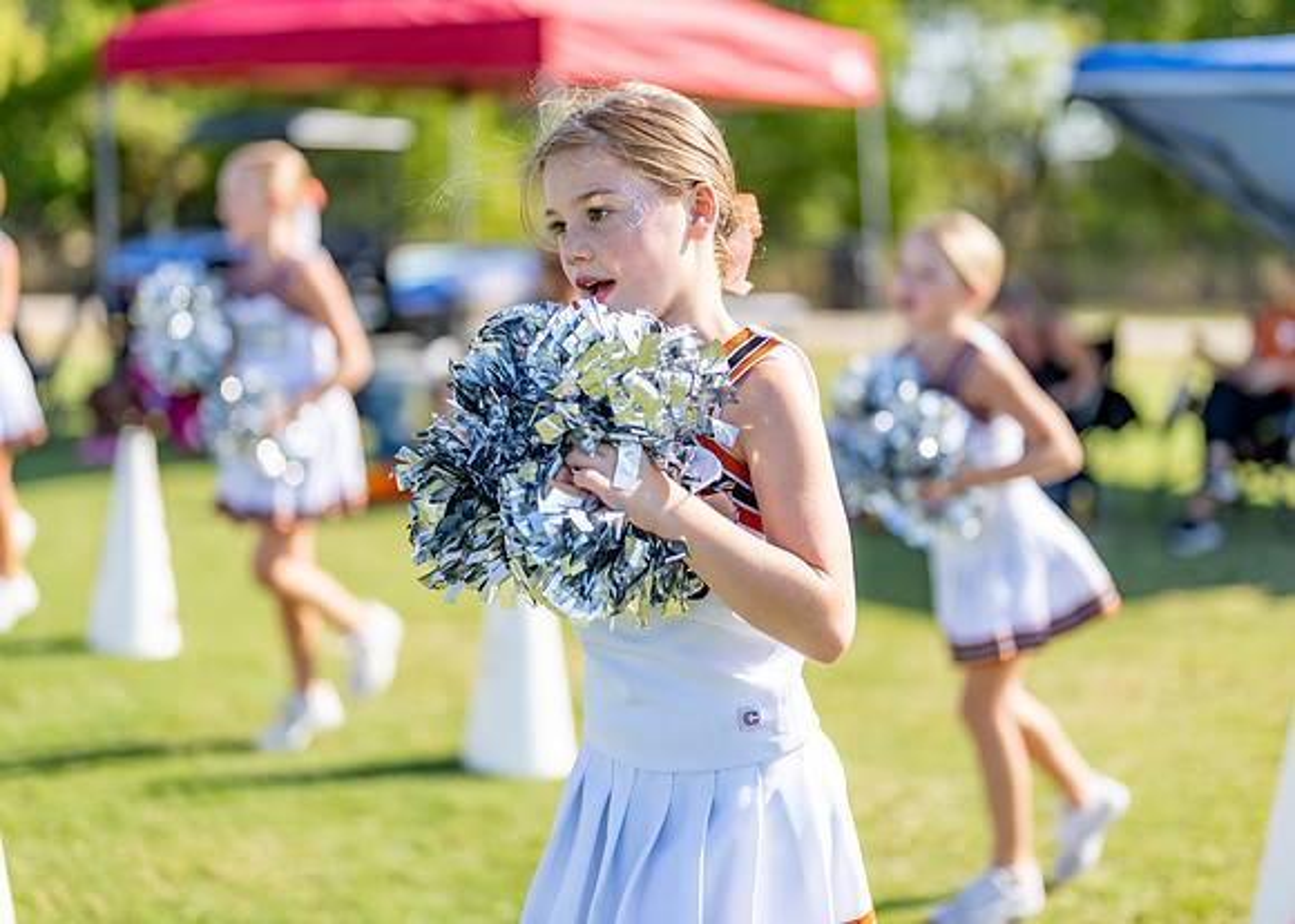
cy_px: 408
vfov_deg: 23.4
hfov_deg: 32.4
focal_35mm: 61
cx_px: 663
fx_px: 2232
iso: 100
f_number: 1.2
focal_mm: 50
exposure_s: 1/4000
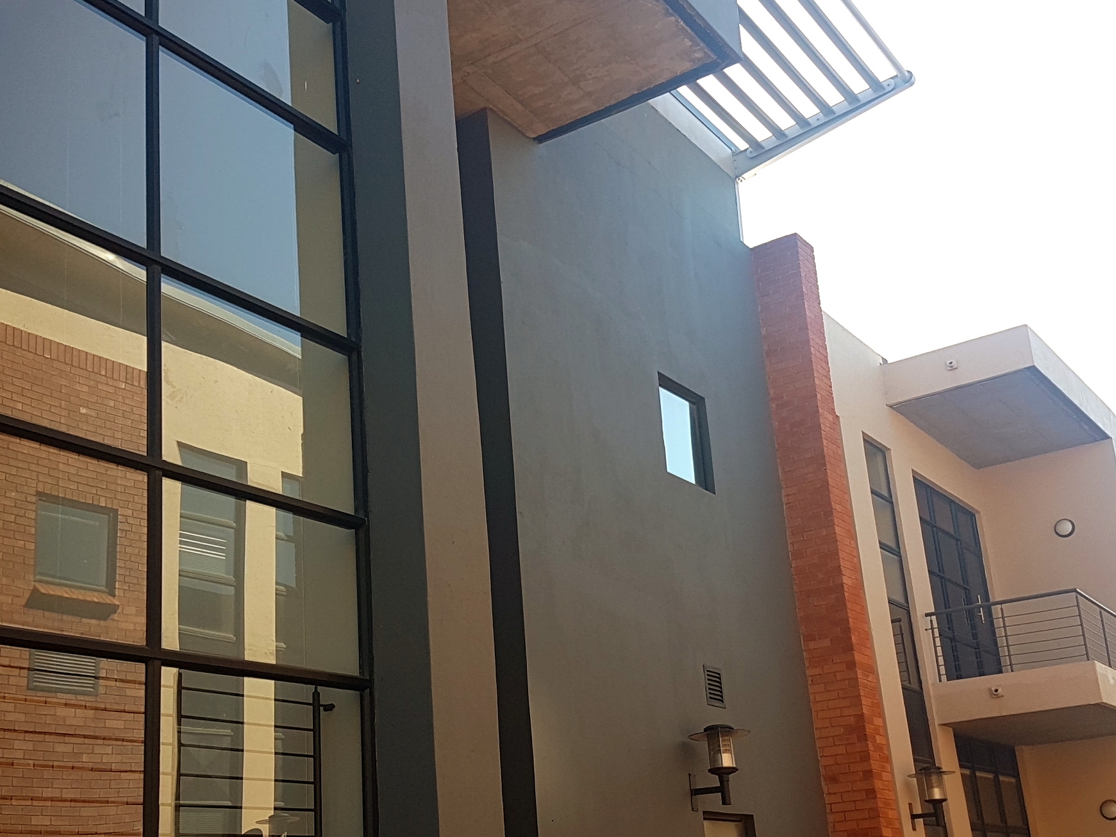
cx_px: 555
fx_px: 1386
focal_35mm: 43
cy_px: 501
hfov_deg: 43.8
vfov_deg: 33.5
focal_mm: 4.2
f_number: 1.7
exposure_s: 1/644
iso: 40
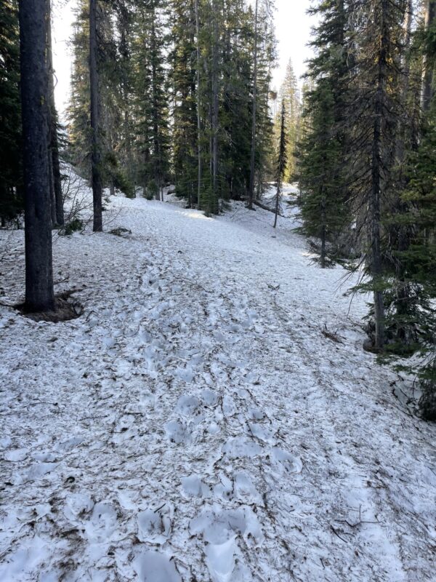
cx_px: 218
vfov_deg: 67.3
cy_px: 291
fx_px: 437
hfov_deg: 53.1
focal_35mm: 26
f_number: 1.6
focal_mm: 4.2
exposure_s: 1/186
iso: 32
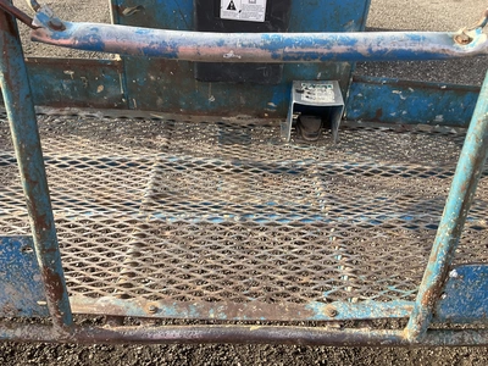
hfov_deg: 61.7
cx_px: 244
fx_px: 409
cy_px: 183
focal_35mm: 29
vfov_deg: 48.2
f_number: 1.8
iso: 25
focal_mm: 3
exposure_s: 1/400
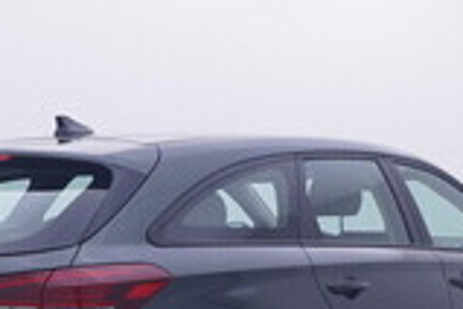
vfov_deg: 17.4
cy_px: 258
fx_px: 1000
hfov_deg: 25.9
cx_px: 325
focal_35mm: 78
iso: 200
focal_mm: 15
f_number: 5
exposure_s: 1/80
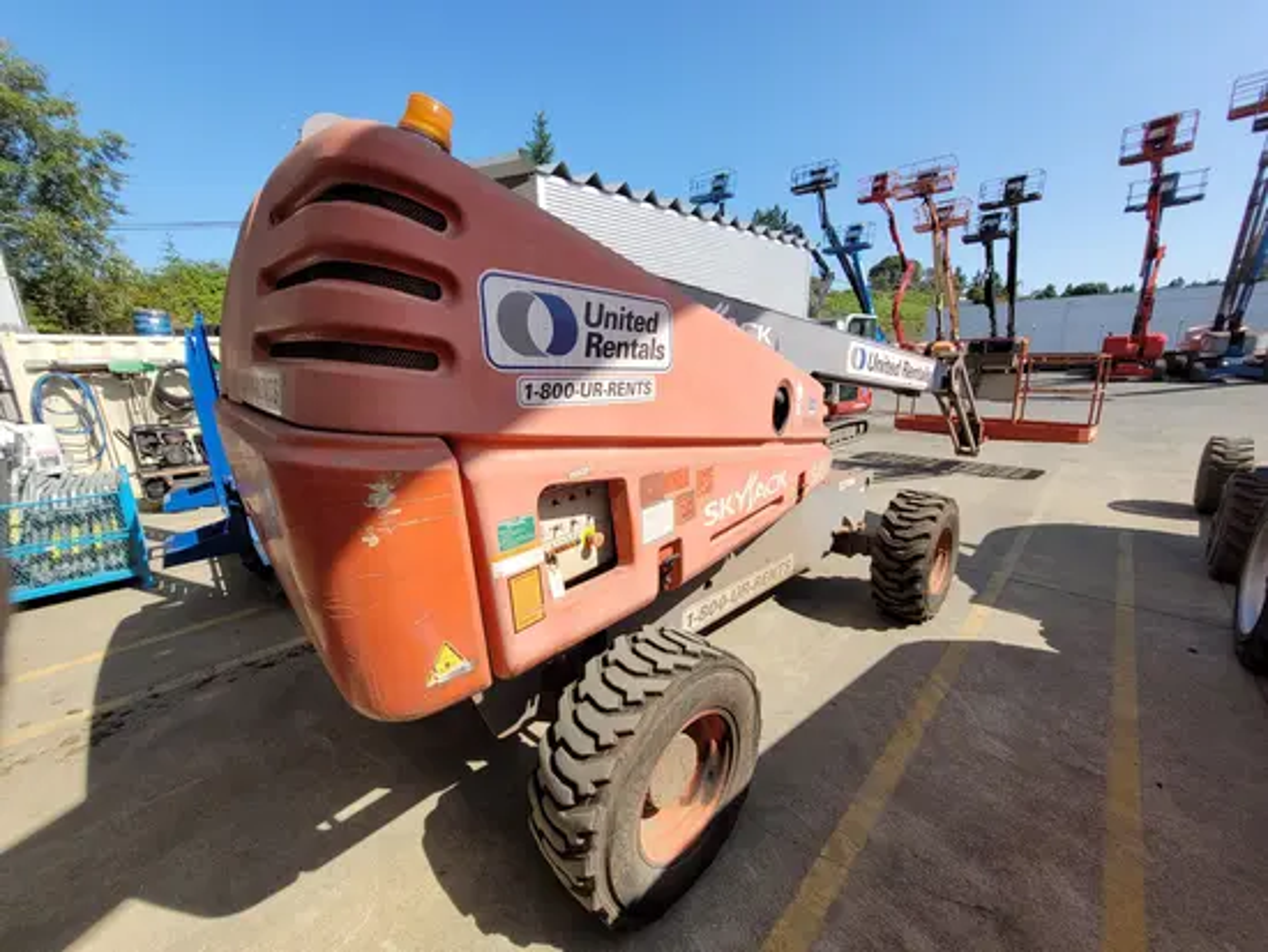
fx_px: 476
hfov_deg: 106.2
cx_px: 634
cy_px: 476
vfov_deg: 90.0
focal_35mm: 13
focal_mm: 1.74
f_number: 2.2
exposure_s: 1/1157
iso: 40
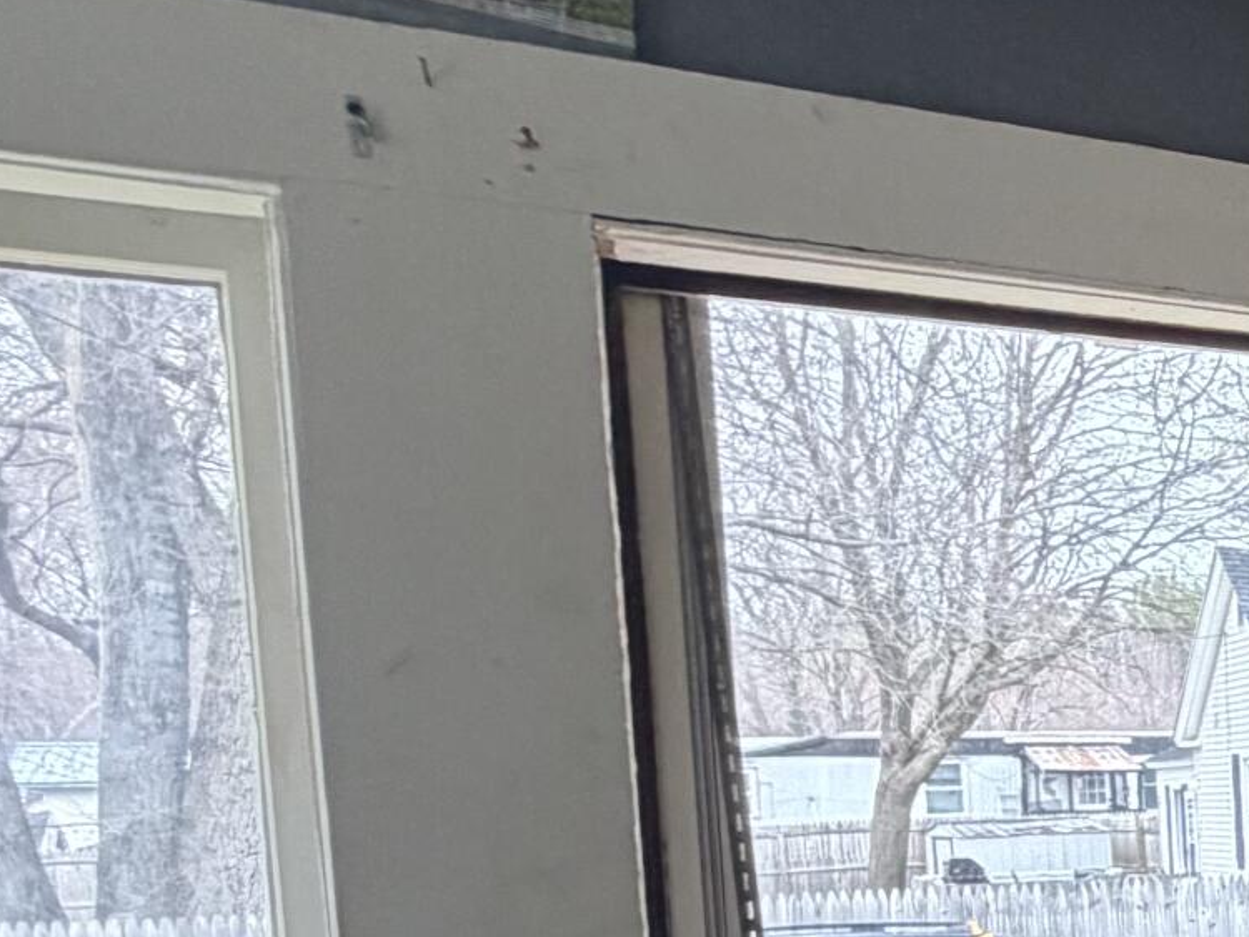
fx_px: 2021
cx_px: 2248
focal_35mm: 56
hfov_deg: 21.7
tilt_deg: -3.5
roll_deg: +1.5
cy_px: 920
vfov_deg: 25.0
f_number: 2.2
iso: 320
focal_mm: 2.22
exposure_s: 1/121
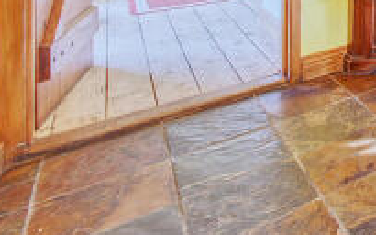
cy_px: -118
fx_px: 400
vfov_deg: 25.0
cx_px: 587
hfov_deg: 27.9
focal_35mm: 39
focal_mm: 12
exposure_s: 1/2
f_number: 8
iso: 100
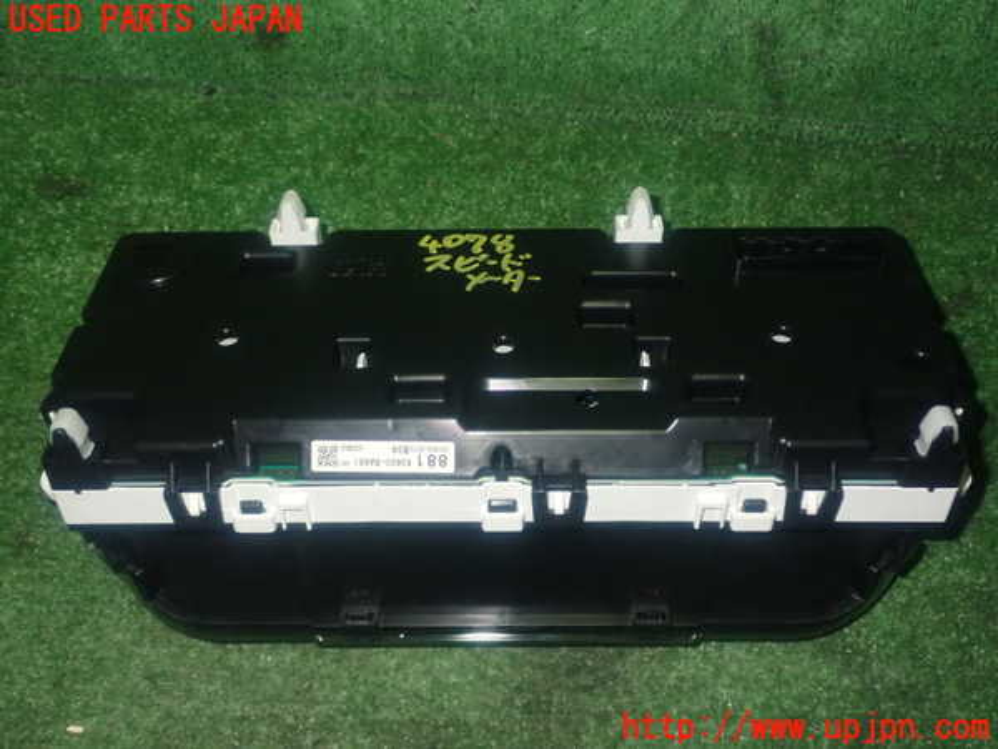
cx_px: 499
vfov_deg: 37.7
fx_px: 1096
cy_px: 374
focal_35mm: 38
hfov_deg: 49.0
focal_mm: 6.83
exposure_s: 1/40
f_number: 8
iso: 800
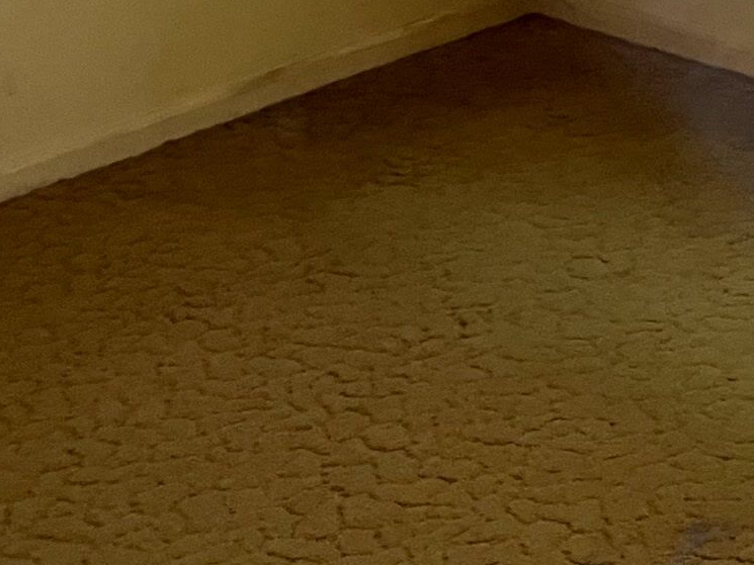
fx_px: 2244
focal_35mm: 103
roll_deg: +5.6
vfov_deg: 13.0
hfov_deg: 18.6
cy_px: -454
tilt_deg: -8.1
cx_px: 756
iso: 160
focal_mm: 4.2
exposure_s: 1/60
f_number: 1.6
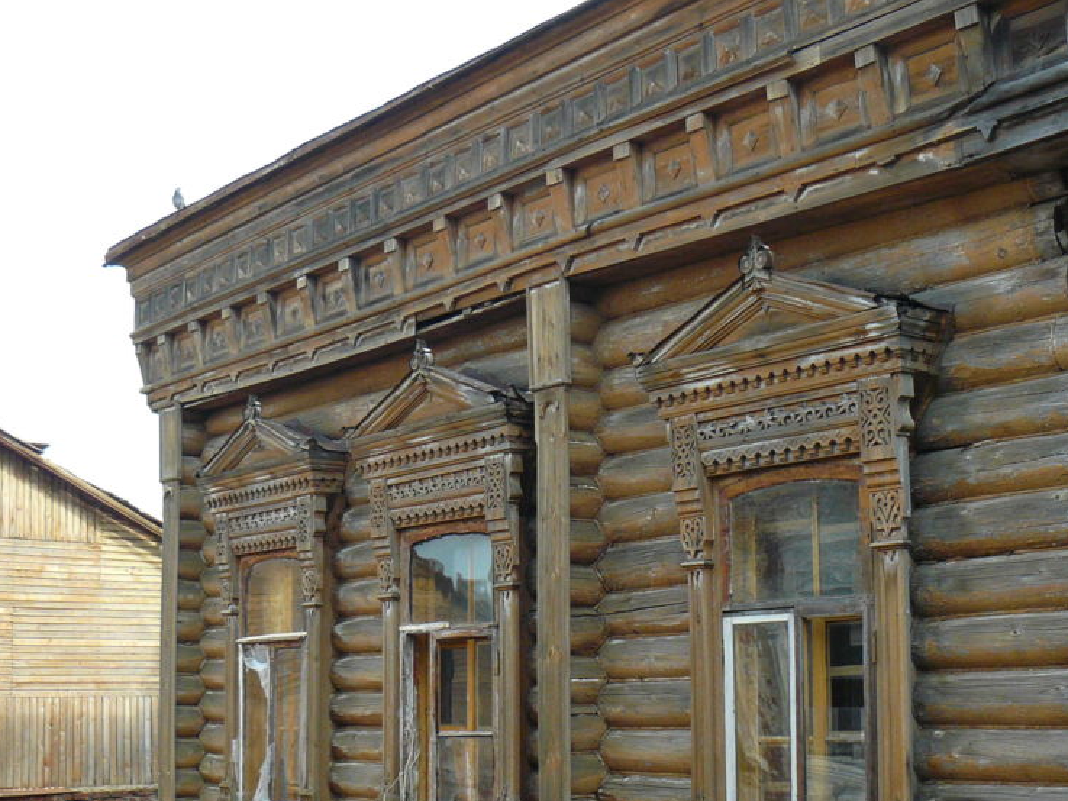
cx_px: 575
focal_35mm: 50
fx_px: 1543
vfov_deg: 29.0
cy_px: 497
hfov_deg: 38.2
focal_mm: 6
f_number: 4.5
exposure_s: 1/200
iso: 200
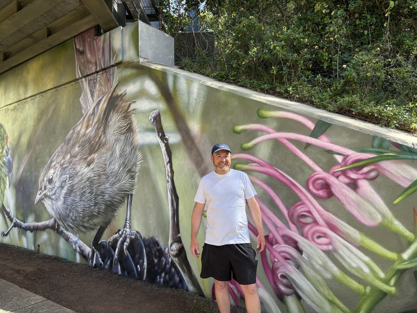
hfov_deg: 67.3
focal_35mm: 26
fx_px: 313
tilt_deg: +4.4
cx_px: 208
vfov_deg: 53.1
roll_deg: +2.8
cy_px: 156
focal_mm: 5.96
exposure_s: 1/641
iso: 50
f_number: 1.6
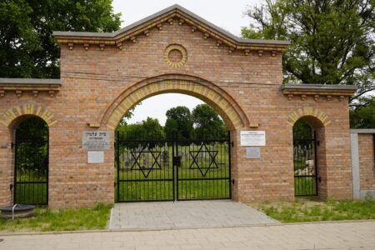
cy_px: 125
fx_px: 384
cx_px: 188
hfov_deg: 52.0
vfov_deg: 36.0
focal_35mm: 37
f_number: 9
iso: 100
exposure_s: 1/125
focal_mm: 24.6
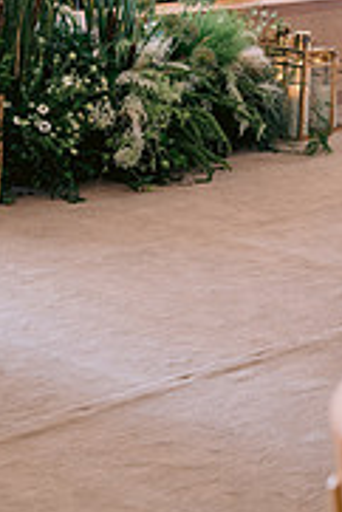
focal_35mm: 124
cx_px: 164
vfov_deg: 16.2
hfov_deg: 11.1
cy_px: -6
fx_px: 1763
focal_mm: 50
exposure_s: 1/125
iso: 400
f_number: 2.8
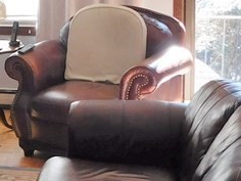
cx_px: -66
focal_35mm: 100
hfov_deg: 18.4
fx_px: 696
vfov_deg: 14.6
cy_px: 18
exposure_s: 1/60
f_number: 3
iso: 125
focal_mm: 4
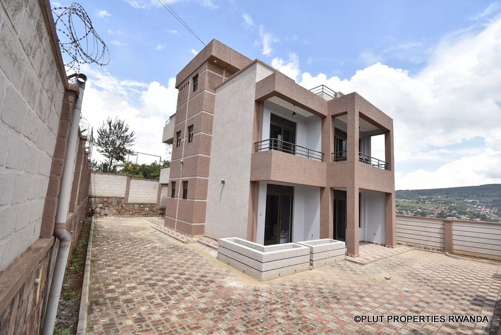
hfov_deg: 100.3
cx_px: 250
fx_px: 209
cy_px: 168
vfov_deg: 77.4
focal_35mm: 15
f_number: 8
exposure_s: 1/125
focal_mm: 10
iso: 100
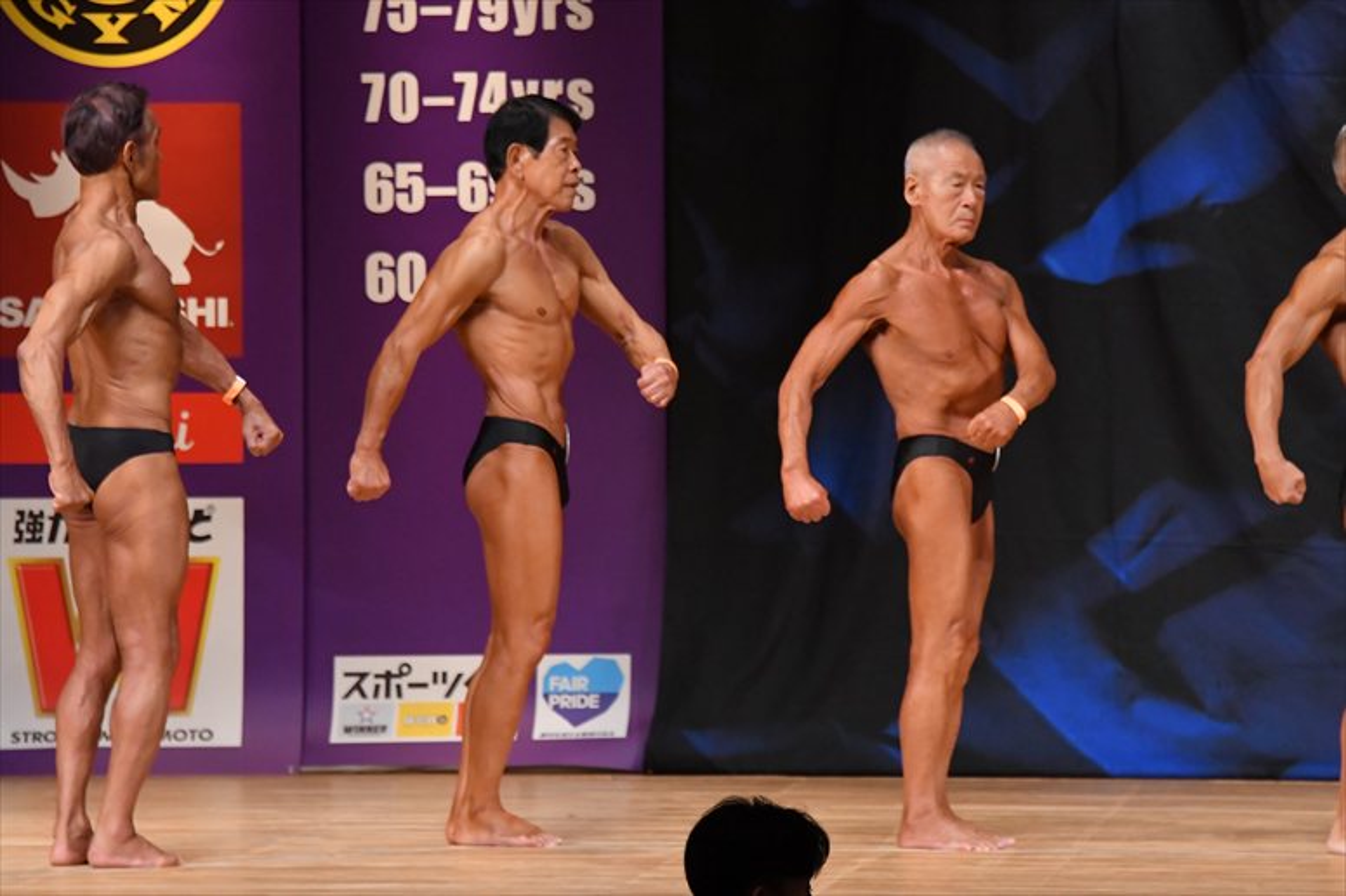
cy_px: 448
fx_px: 10651
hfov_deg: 7.2
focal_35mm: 285
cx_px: 673
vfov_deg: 4.8
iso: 4500
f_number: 5.6
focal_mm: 190
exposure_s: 1/400
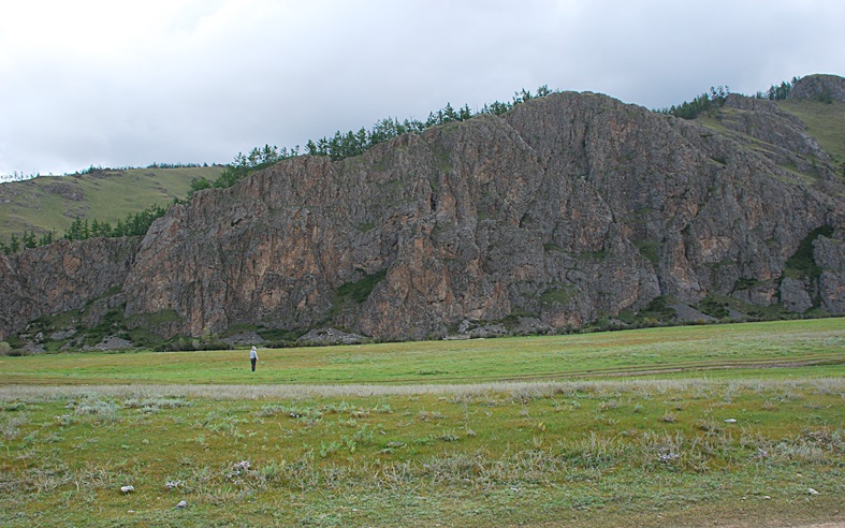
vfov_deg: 44.5
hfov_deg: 66.5
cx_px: 421
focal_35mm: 28
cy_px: 276
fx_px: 645
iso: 400
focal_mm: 18
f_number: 5.6
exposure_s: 1/400
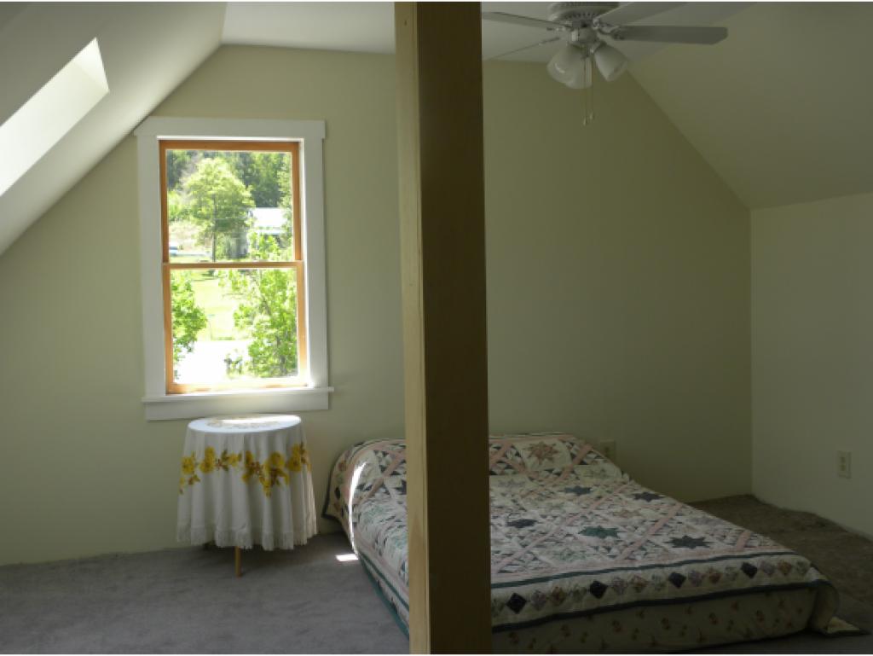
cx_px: 436
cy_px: 328
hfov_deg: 50.1
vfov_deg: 38.7
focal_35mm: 37
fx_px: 934
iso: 64
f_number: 3.2
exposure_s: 1/105
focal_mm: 6.6
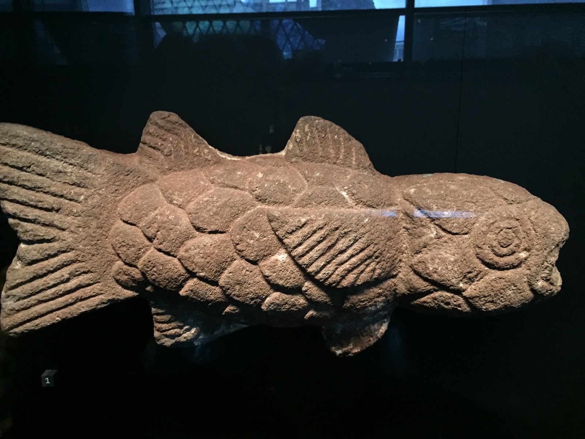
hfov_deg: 61.7
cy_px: 220
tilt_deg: -13.1
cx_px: 292
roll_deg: -0.5
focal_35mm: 29
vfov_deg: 48.2
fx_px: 490
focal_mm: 4.15
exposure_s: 1/15
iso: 500
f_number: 2.2
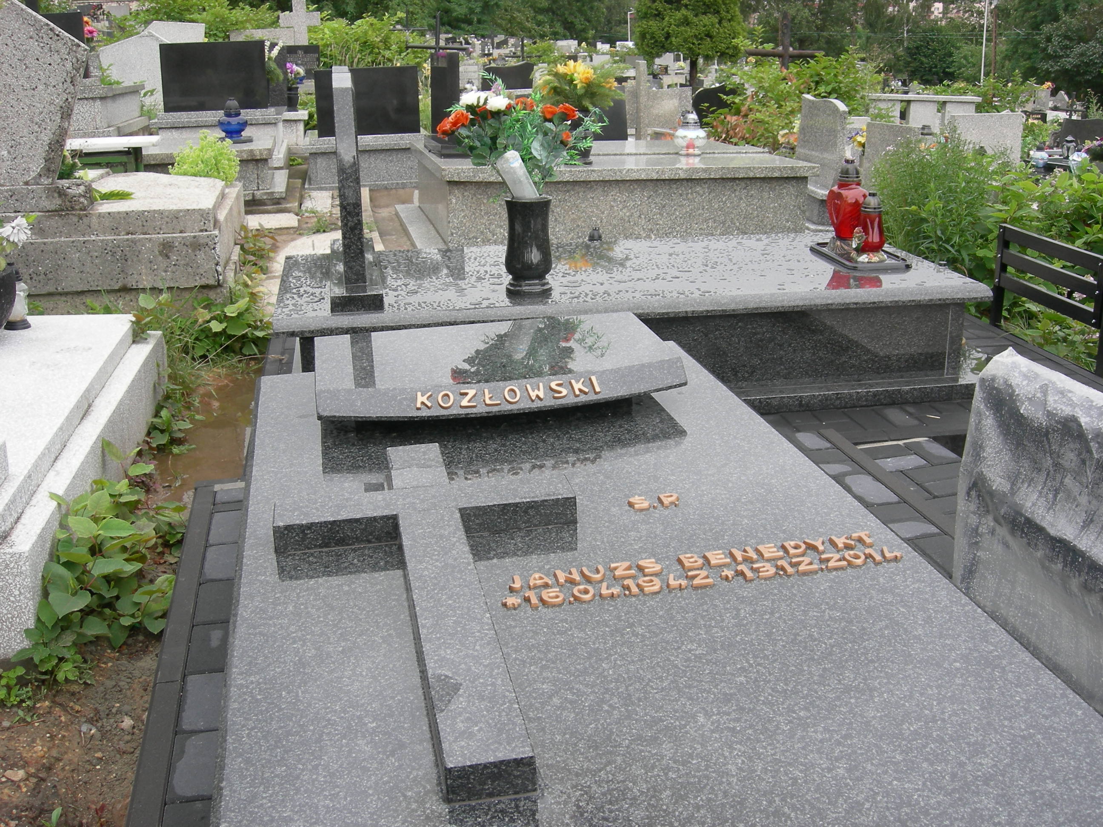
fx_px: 1147
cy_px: 414
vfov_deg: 39.7
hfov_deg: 51.4
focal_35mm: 36
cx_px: 552
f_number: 4.3
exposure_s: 1/130
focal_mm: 7.5
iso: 64
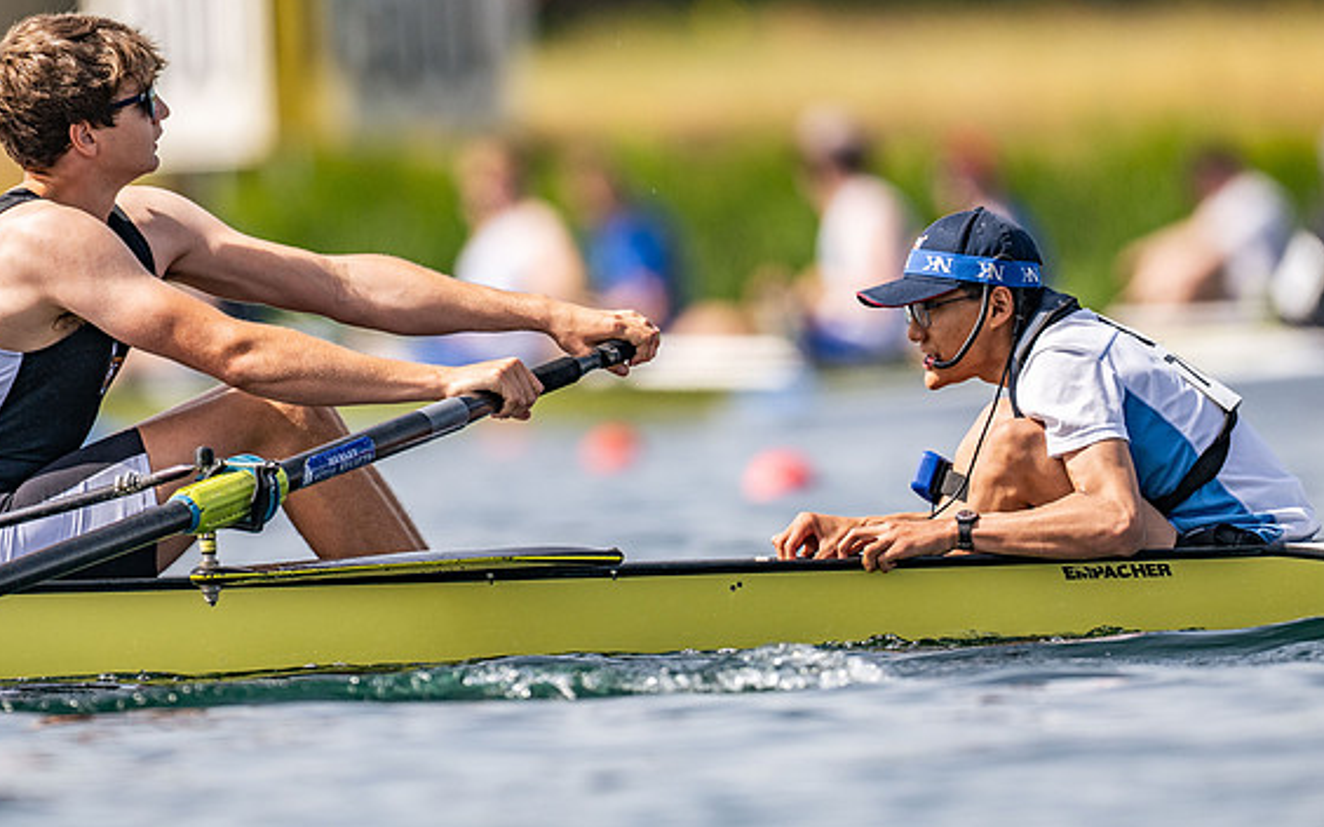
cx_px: 664
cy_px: 428
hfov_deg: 2.2
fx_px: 34013
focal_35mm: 943
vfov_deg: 1.4
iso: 180
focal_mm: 600
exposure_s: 1/2500
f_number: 4
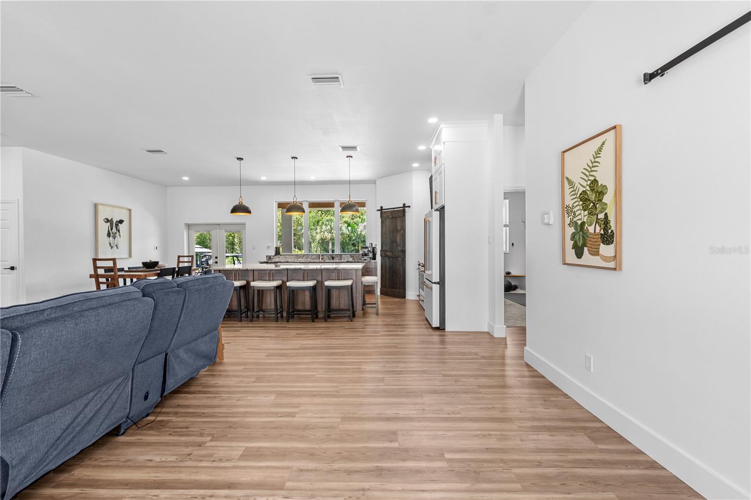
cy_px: 250
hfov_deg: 100.4
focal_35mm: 15
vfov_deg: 77.3
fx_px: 313
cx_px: 376
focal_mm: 10
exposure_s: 1/4
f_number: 7.1
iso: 100
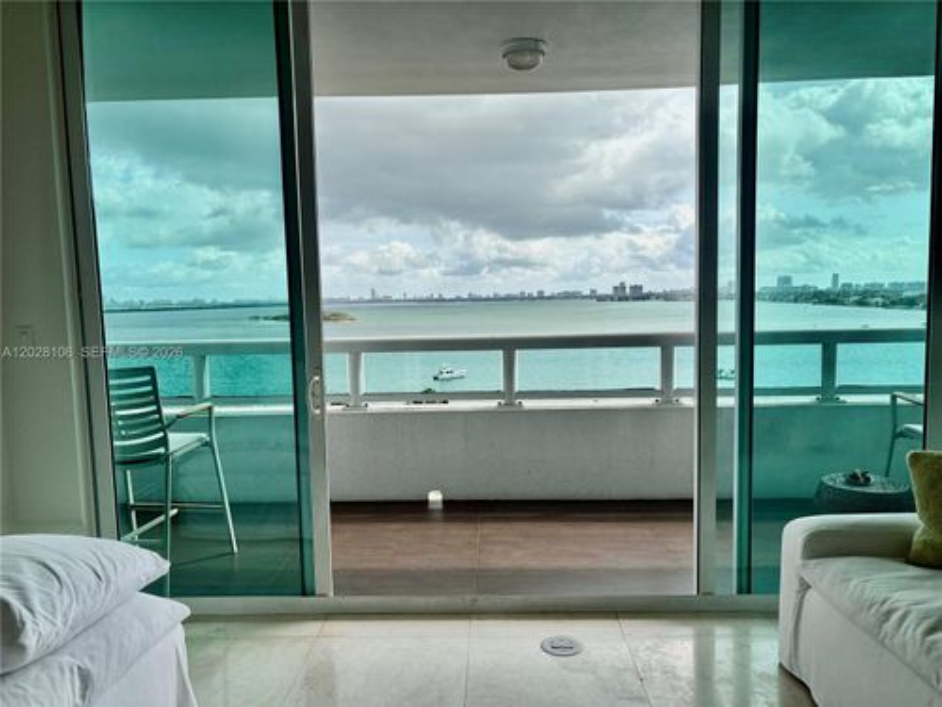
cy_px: 354
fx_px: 708
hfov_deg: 67.3
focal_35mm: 26
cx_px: 471
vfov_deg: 53.1
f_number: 1.6
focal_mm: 5.96
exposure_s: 1/2283
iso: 50
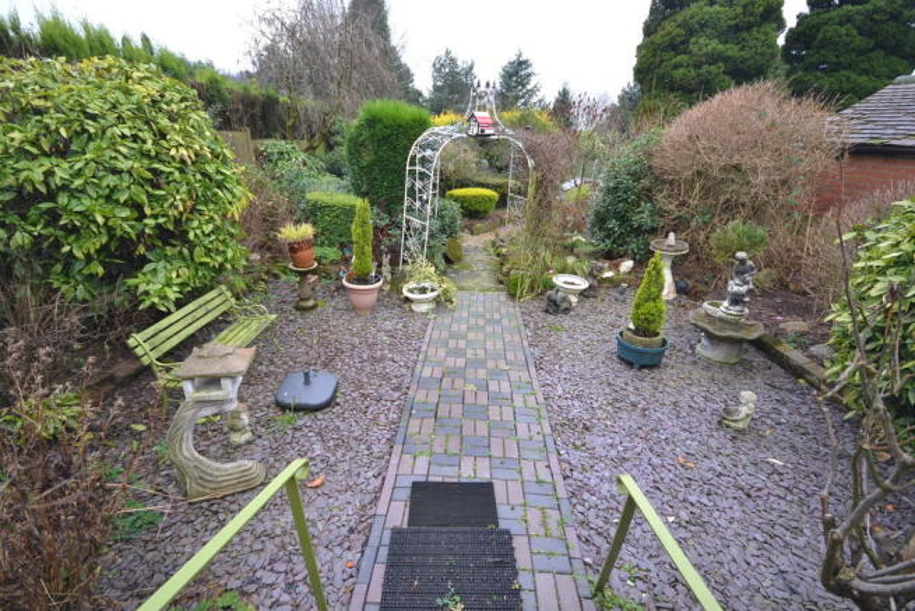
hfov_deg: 100.4
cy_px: 306
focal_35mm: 15
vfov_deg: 77.4
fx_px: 381
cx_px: 458
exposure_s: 1/80
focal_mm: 10
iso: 400
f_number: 4.5
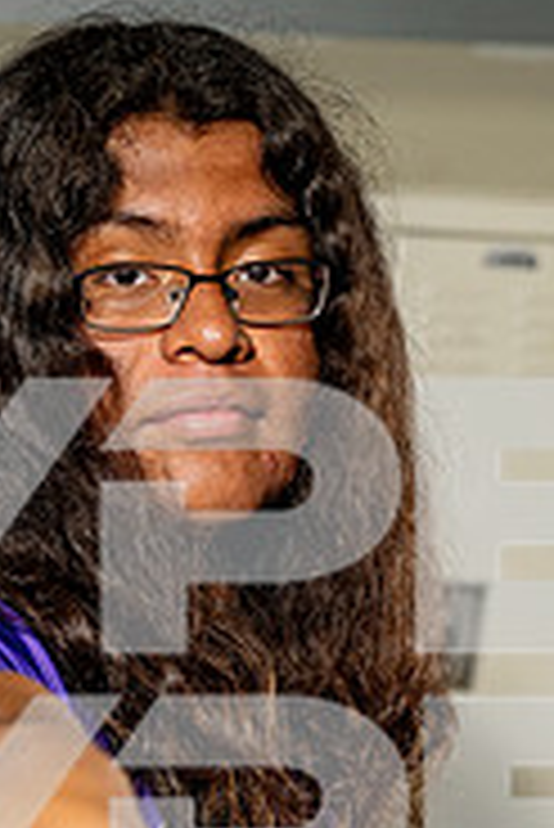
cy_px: 837
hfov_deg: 8.0
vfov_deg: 11.9
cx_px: 59
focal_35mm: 171
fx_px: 3940
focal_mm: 70
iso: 1250
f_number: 5.6
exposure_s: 1/250
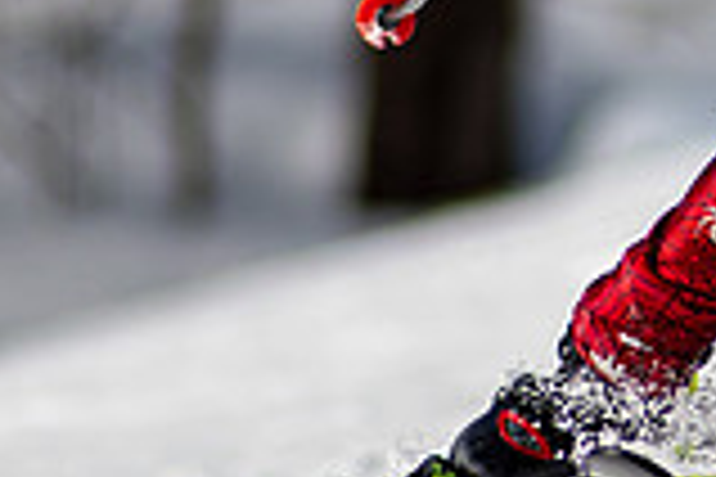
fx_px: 39158
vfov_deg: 0.7
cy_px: -184
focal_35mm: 1969
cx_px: 1160
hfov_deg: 1.0
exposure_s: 1/6400
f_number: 2.8
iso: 100
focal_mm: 300
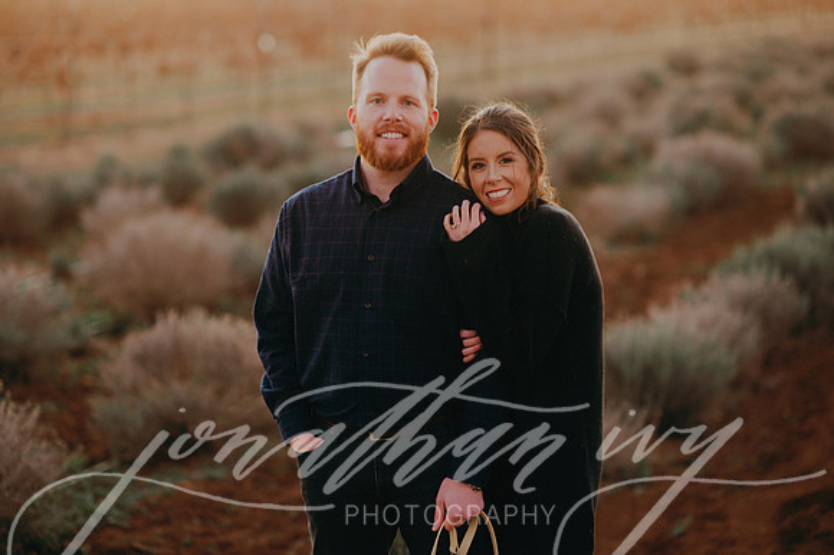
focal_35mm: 85
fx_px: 1968
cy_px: 278
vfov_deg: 16.1
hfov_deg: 23.9
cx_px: 417
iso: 640
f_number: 2
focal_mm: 85
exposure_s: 1/250
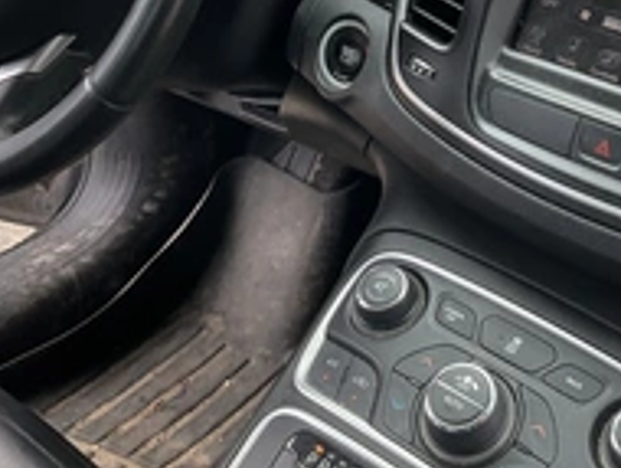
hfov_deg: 31.3
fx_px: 1096
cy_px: 16
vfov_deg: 23.2
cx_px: 441
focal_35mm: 61
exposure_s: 1/144
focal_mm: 3
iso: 20
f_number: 1.8
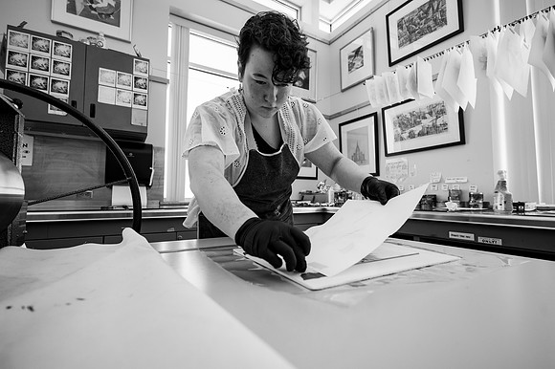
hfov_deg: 93.3
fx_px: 262
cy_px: 184
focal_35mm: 17
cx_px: 278
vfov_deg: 70.4
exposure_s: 1/250
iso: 500
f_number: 4
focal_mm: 17
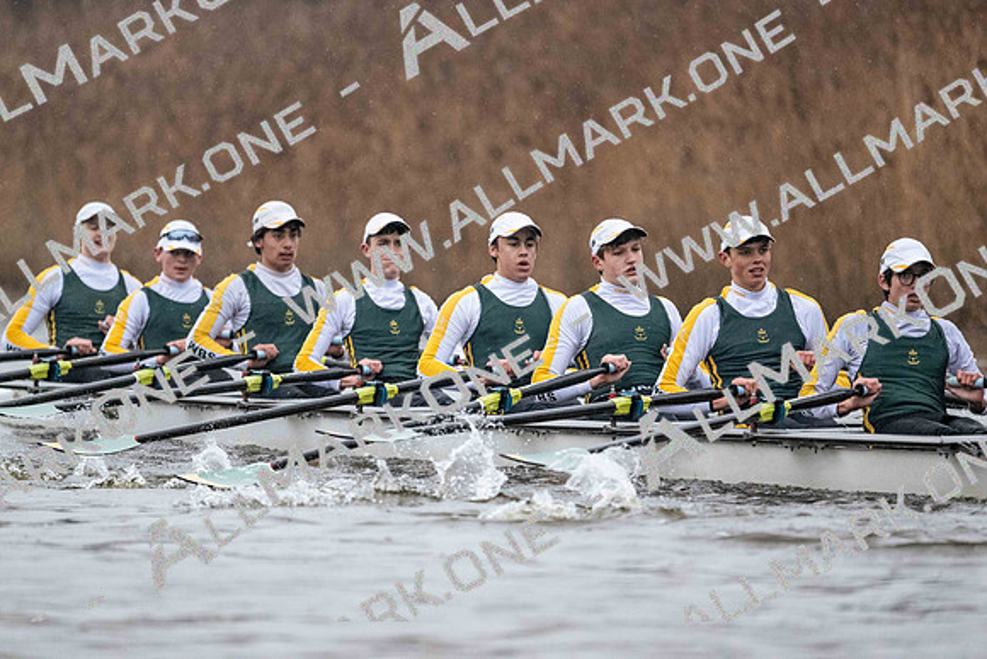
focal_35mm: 400
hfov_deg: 5.2
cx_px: 494
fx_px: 10969
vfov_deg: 3.4
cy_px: 330
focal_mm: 400
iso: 7200
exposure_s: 1/1600
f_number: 4.5
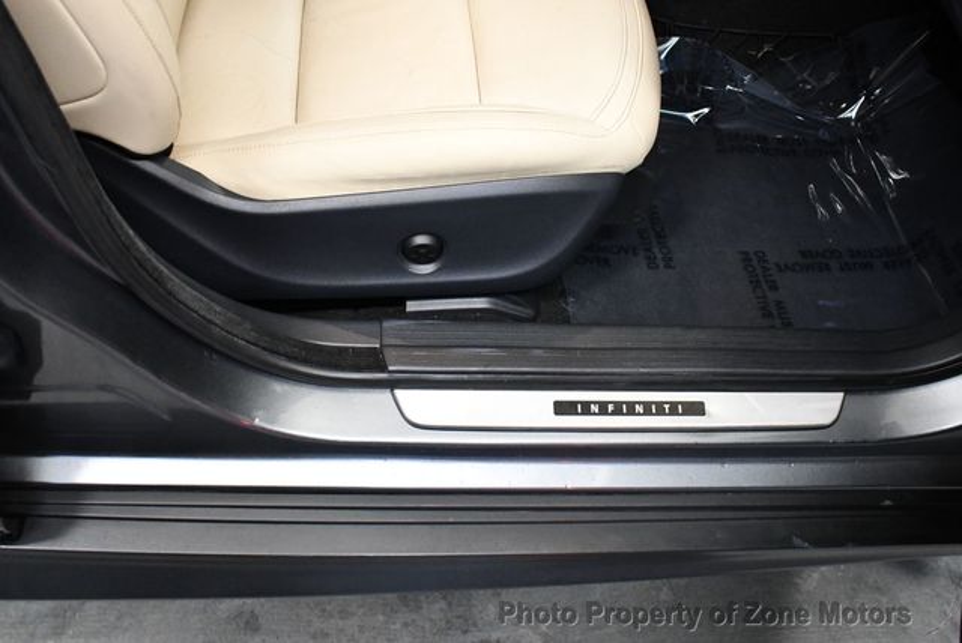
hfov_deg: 53.1
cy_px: 322
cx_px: 481
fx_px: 963
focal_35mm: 36
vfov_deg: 36.9
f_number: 3.5
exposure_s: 1/125
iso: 2800
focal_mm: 18
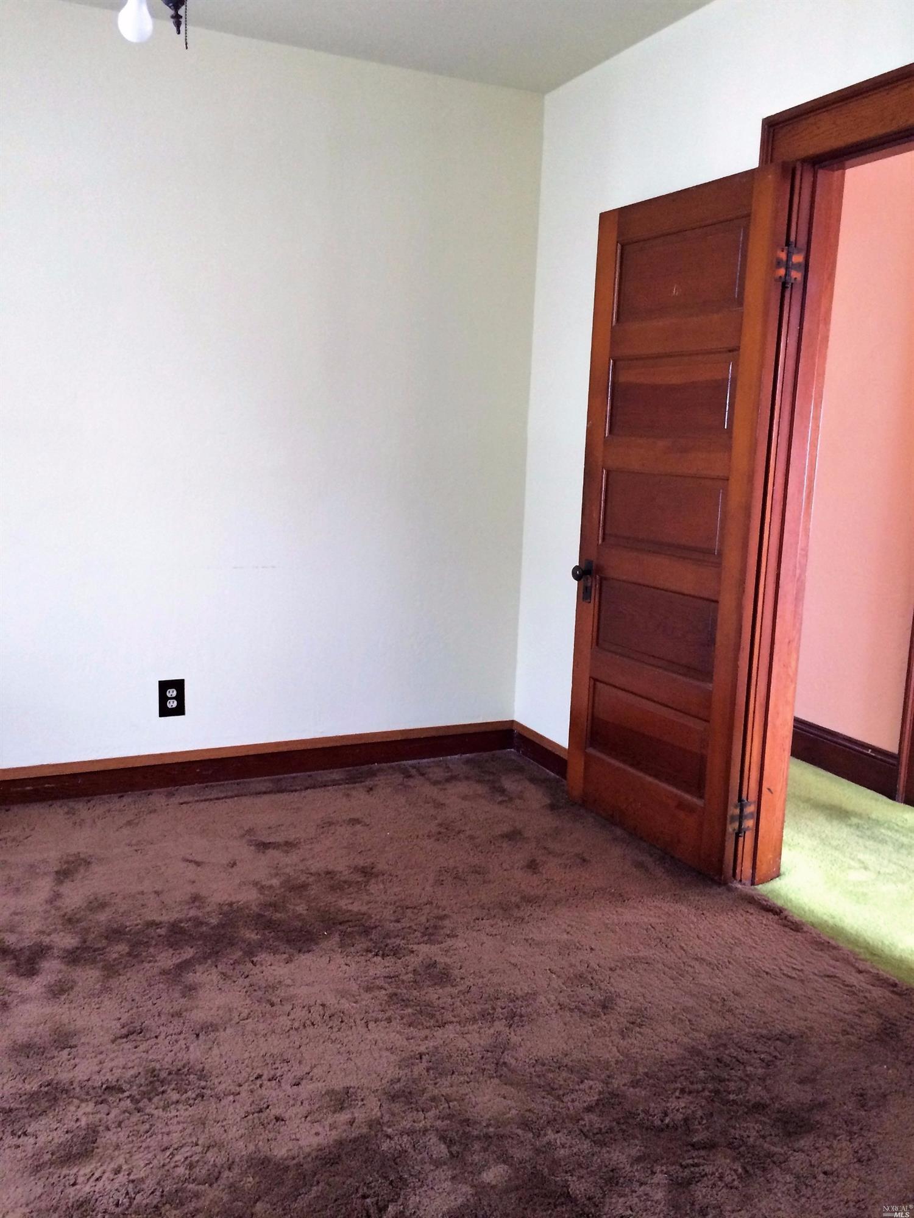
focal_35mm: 29
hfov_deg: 48.2
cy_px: 609
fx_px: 1021
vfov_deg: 61.7
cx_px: 457
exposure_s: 1/30
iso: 200
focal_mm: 4.15
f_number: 2.2
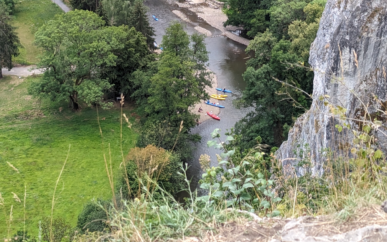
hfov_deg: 21.8
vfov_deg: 13.5
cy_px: -13
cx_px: 244
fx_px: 1002
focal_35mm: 95
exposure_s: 1/323
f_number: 1.85
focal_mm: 6.81
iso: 43
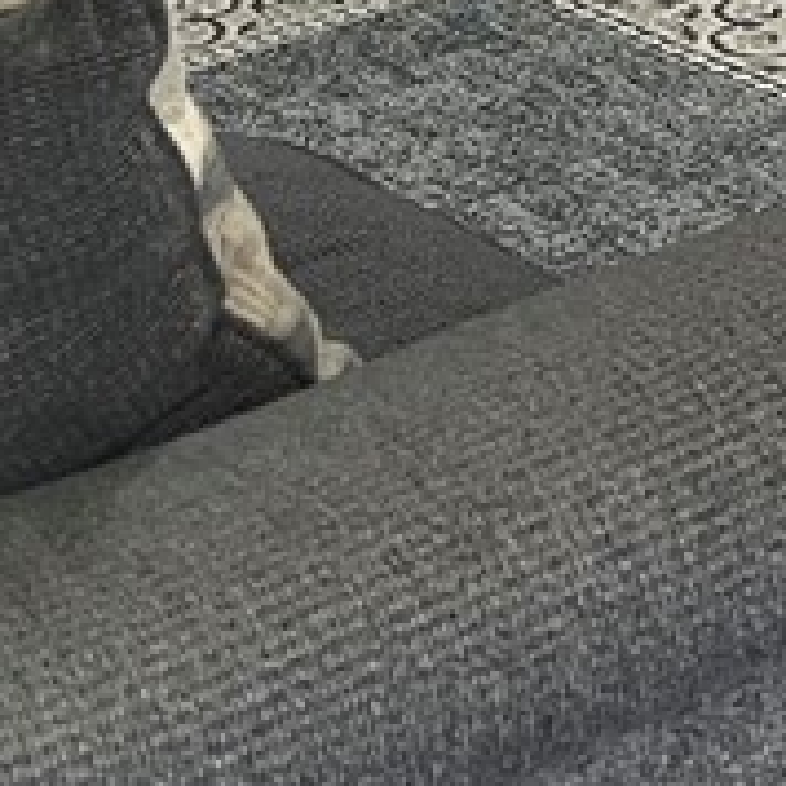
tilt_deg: -9.5
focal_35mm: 132
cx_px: 804
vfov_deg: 11.9
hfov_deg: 13.0
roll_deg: +0.5
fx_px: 3391
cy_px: -729
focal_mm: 5.7
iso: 320
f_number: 1.5
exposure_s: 1/60
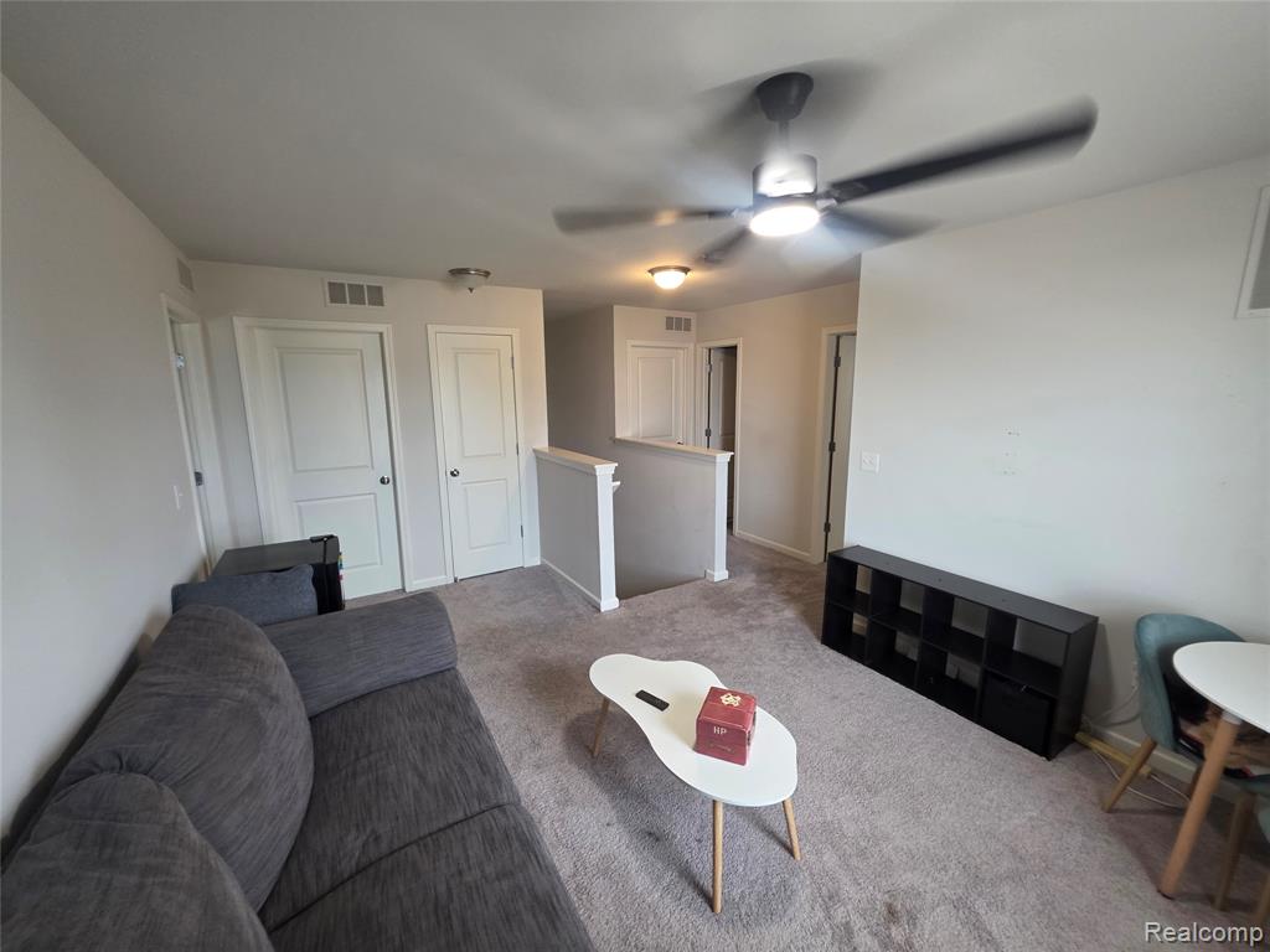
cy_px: 476
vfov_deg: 89.9
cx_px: 635
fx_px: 477
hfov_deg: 106.2
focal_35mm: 13
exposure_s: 1/60
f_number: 1.9
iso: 250
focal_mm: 2.2
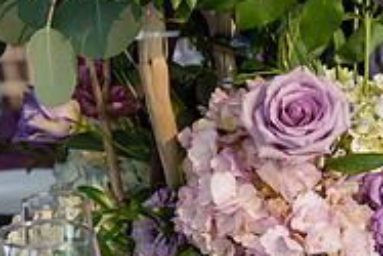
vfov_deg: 6.1
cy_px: 318
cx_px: 188
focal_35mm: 226
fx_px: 2406
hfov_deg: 9.1
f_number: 4
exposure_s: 1/400
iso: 1000
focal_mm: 73
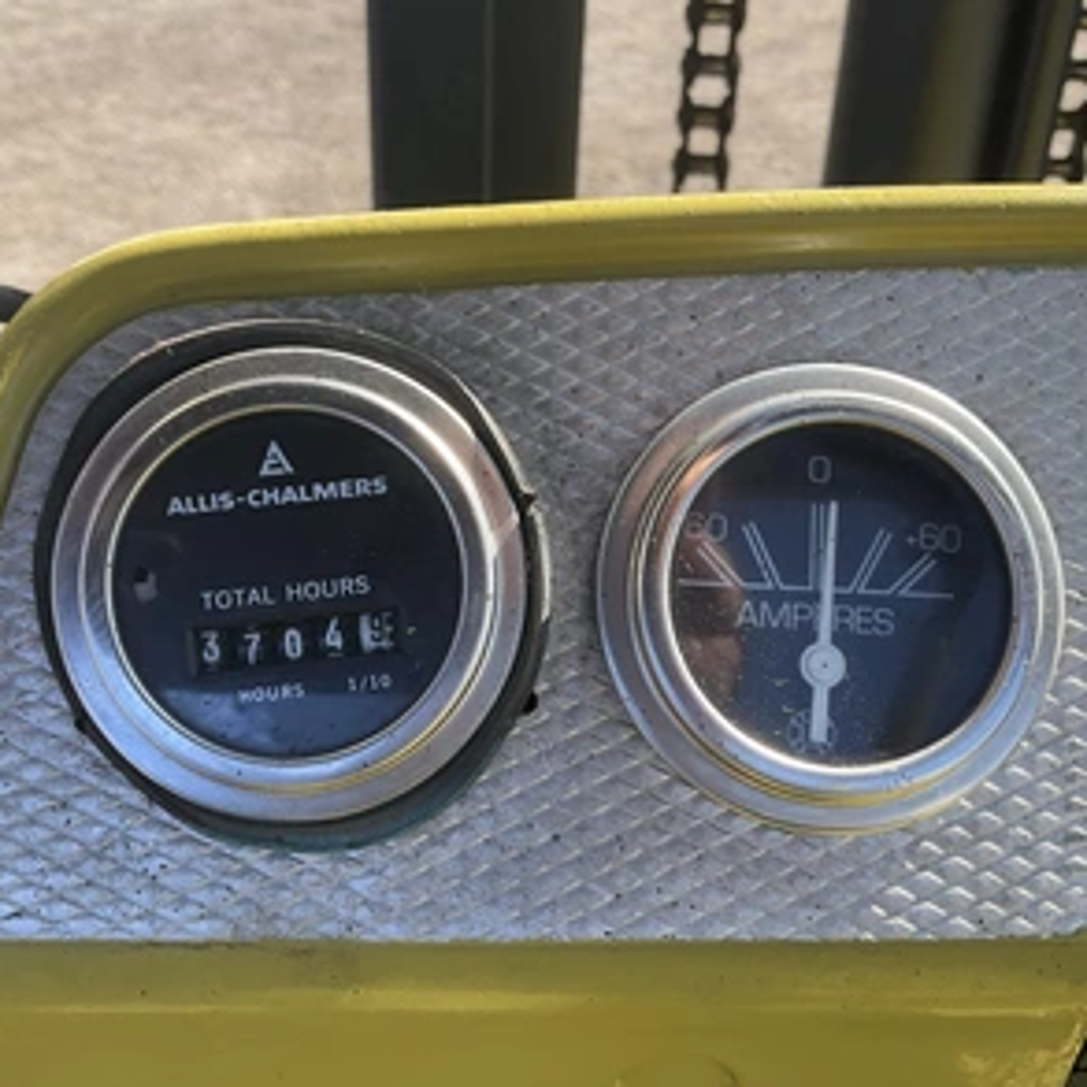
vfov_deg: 47.2
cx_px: 479
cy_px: 553
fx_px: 1243
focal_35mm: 35
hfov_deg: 47.1
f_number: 1.8
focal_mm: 3
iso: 25
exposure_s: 1/383
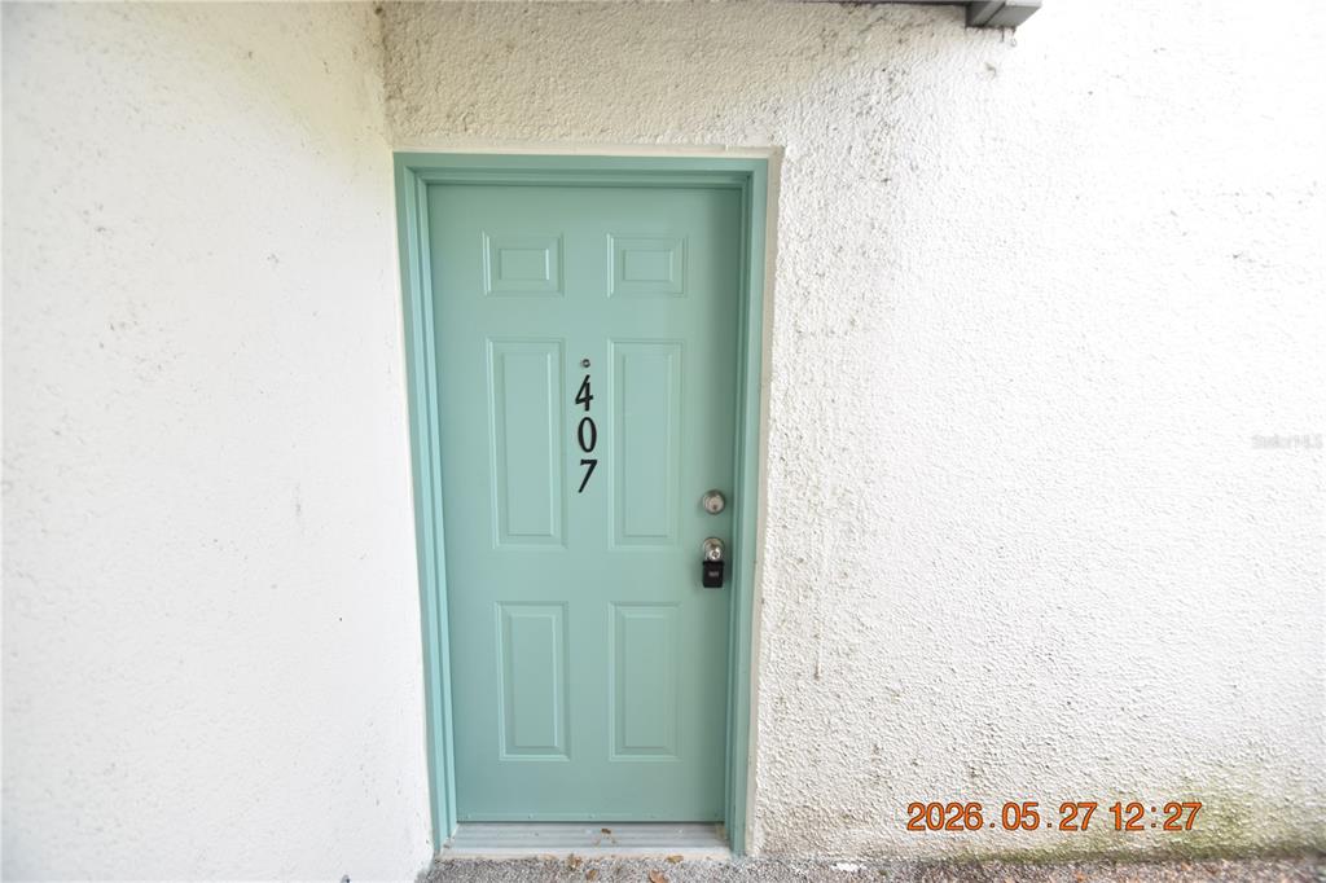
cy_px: 442
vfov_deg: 77.3
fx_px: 552
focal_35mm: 15
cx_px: 663
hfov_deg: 100.4
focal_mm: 10
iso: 800
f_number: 3.5
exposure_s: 1/60
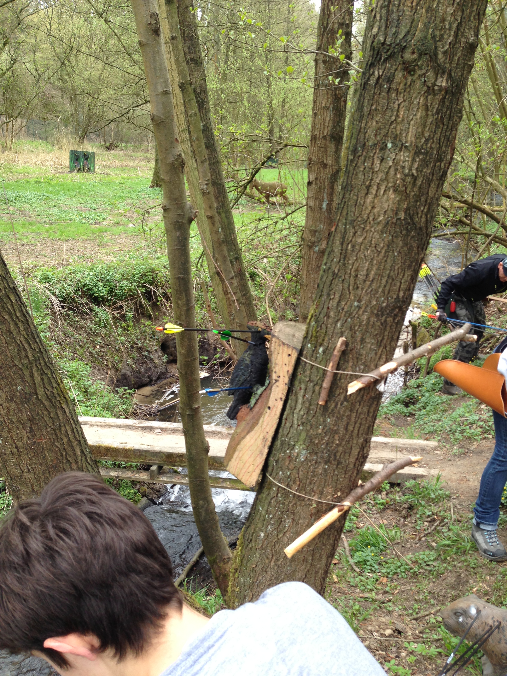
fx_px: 644
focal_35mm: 33
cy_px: 338
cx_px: 254
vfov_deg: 55.4
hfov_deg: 42.9
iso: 50
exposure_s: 1/127
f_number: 2.4
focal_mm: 4.13
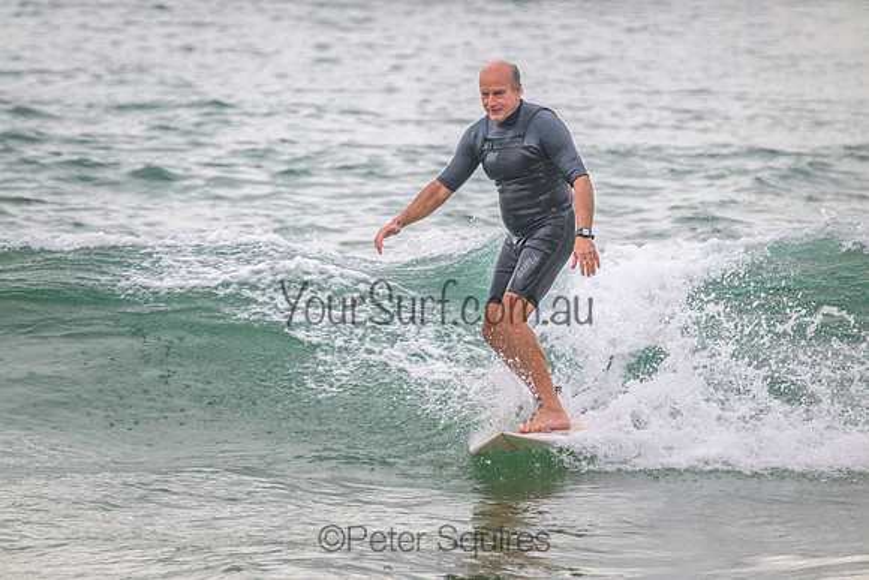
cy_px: 290
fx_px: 19315
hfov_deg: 2.6
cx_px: 434
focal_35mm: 800
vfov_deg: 1.7
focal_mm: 800
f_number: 11
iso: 1800
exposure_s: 1/2000
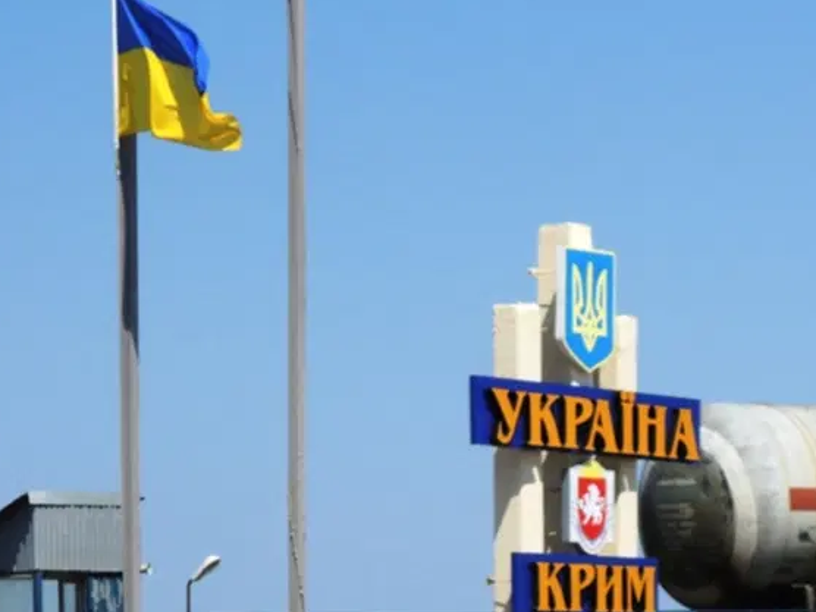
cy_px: 518
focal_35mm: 216
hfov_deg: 9.2
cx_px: 398
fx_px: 5092
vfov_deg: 6.9
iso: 100
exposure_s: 1/1000
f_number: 4.9
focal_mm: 17.9
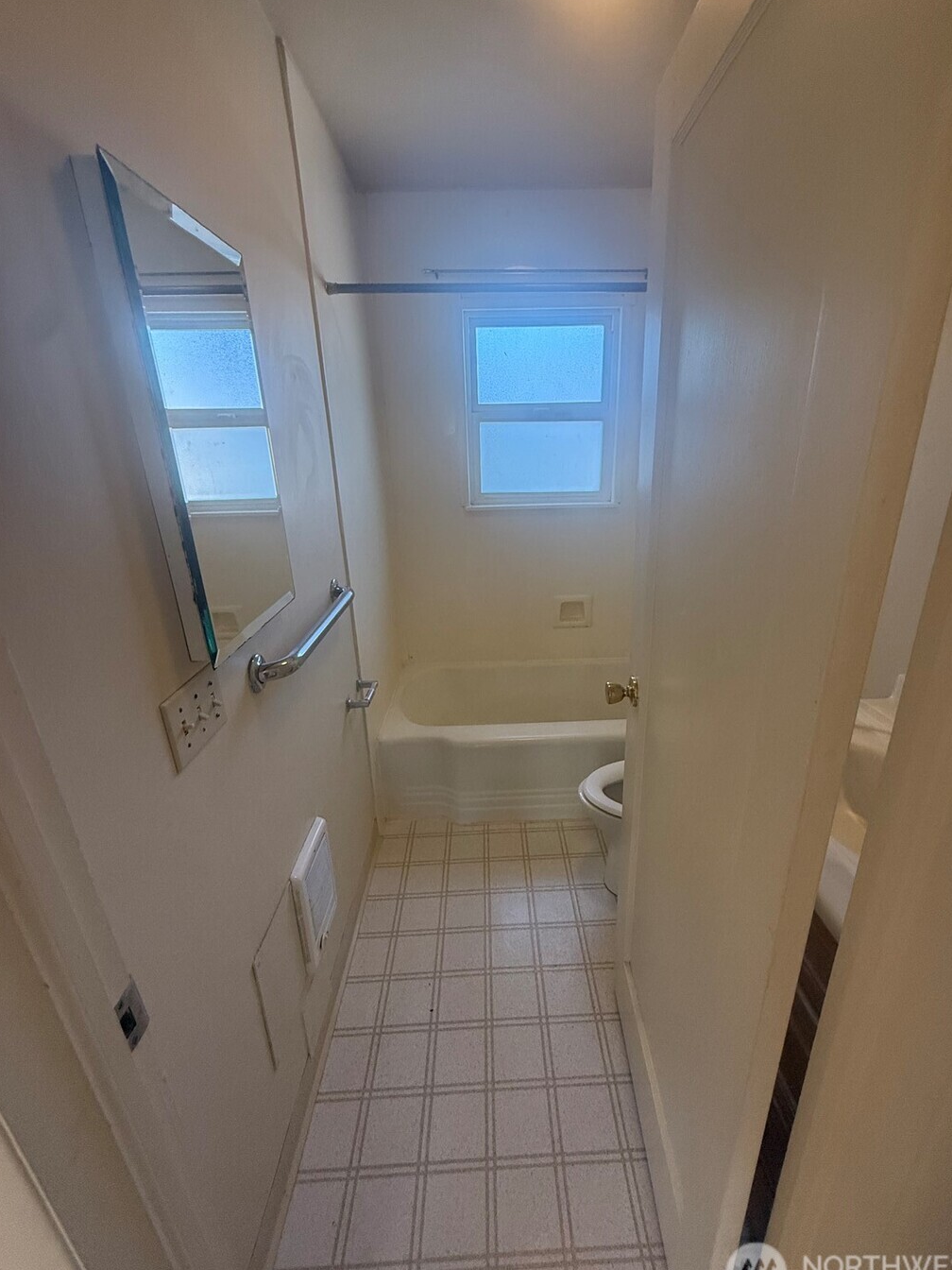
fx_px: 550
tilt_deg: -19.0
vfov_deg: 98.2
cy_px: 637
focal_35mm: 15
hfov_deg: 81.7
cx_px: 504
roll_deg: +1.2
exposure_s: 1/99
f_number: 2.2
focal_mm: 2.22
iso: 250
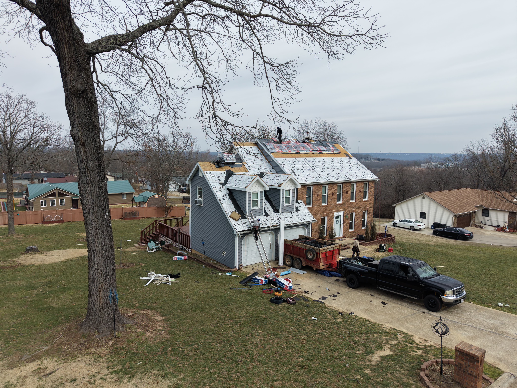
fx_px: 358
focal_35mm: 24
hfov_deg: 71.6
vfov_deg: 56.8
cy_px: 194
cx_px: 258
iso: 200
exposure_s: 1/4000
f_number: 1.8
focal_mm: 8.67
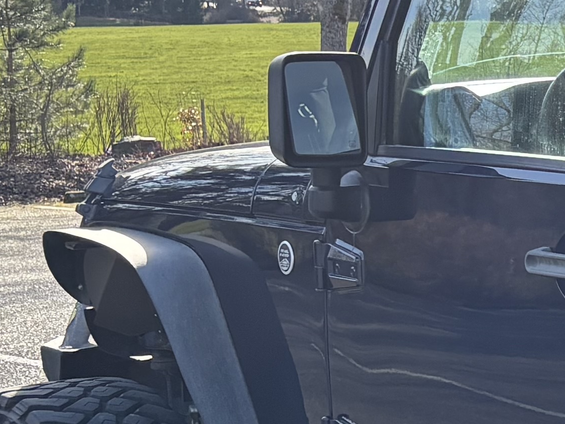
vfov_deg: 11.1
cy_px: 406
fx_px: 2155
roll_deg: +0.2
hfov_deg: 12.7
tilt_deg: -10.8
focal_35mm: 132
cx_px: 1188
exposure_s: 1/742
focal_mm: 5.96
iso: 50
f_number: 1.6
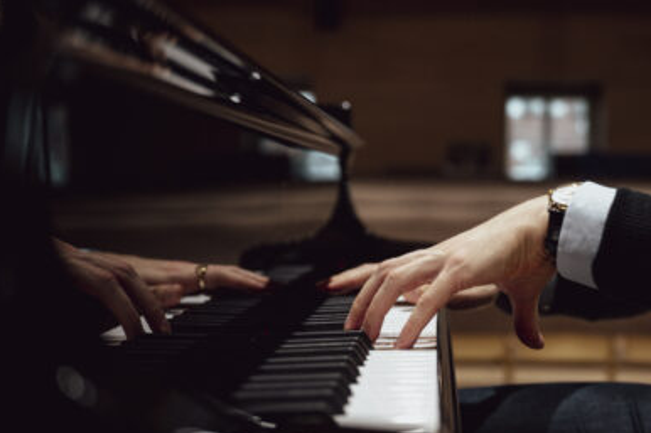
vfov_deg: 23.3
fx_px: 1048
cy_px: 271
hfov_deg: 34.2
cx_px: 436
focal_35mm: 58
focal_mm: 40
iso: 640
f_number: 2.8
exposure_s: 1/800
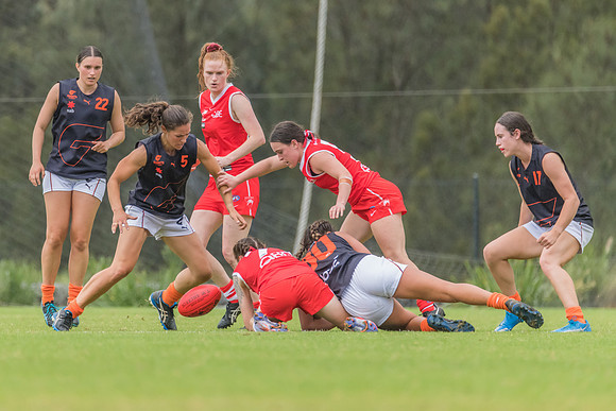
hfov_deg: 2.7
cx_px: 222
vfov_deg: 1.8
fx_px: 13140
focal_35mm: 768
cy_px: 146
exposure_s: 1/1250
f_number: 6.3
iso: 1250
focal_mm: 550
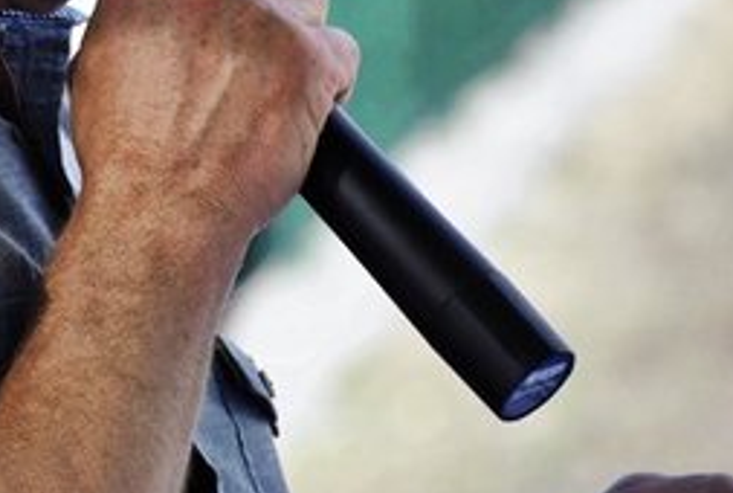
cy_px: -9
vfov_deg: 2.5
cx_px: 6
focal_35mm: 558
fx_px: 11394
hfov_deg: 3.7
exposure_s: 1/500
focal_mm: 145
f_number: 5
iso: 320
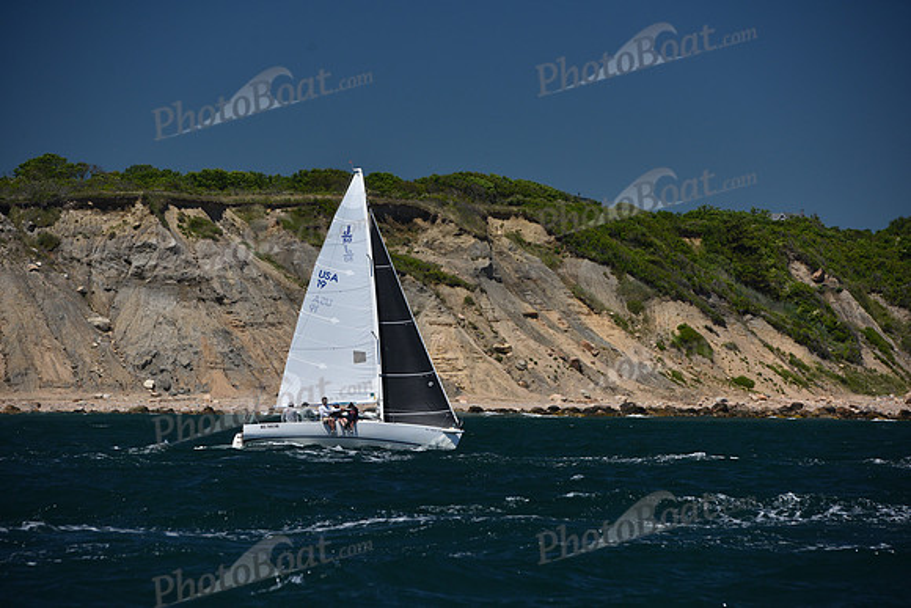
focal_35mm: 200
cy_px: 304
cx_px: 456
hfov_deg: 10.3
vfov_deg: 6.9
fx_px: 5062
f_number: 7.1
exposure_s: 1/800
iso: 250
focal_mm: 200
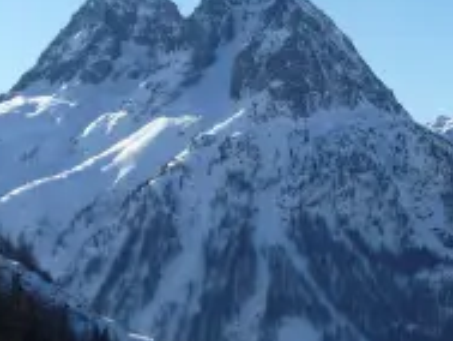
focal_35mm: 89
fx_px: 1165
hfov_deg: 21.4
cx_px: 424
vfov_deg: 16.6
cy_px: 187
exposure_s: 1/320
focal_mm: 4.7
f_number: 8
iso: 100
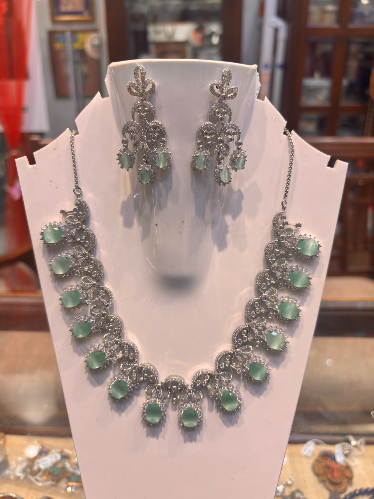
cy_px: 250
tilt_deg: -19.4
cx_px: 187
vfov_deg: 67.3
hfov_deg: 53.1
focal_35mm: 26
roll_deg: -0.8
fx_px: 375
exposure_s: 1/100
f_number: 1.6
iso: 64
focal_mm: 5.96
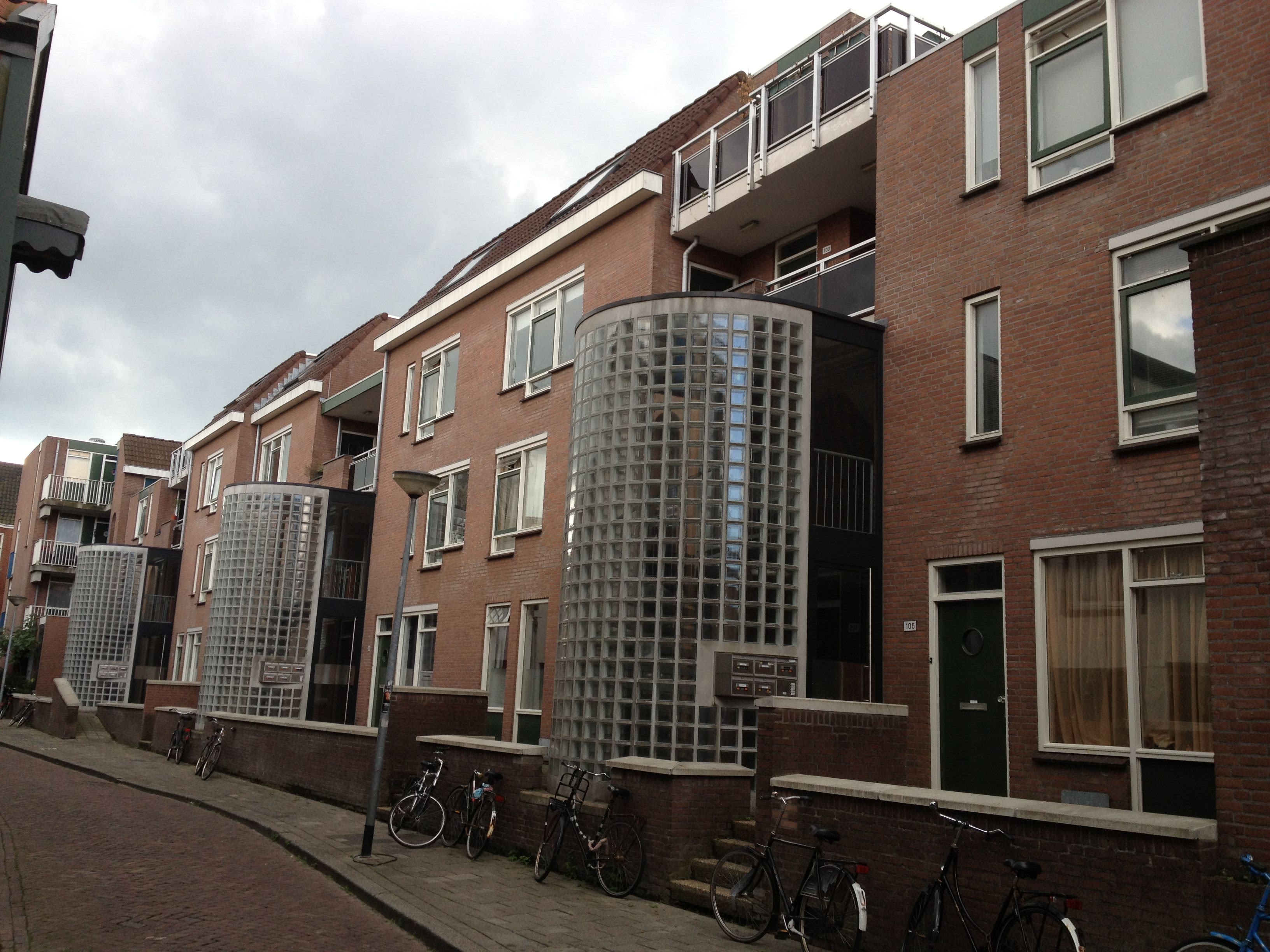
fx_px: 1284
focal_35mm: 35
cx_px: 635
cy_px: 476
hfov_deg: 52.6
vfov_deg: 40.7
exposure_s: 1/247
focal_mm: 4.3
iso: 50
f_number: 2.4
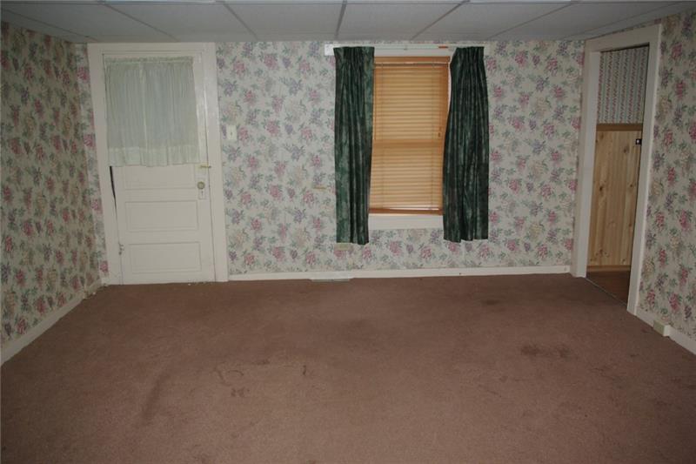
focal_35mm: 27
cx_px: 348
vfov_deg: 47.9
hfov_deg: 67.4
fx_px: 522
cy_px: 232
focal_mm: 18
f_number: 4
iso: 400
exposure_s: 1/30
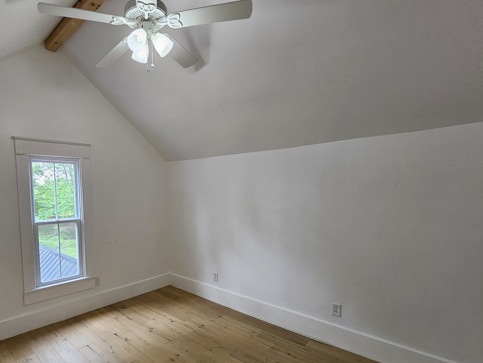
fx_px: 265
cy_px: 216
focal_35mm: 19
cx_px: 157
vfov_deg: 68.1
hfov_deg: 81.5
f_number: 2.2
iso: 80
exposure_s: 1/60
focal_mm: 1.74
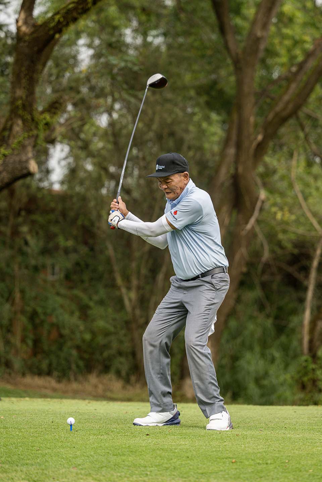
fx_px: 1610
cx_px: 161
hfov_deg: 11.4
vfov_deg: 17.1
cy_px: 241
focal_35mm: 120
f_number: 2.8
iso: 900
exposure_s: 1/4000
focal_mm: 120
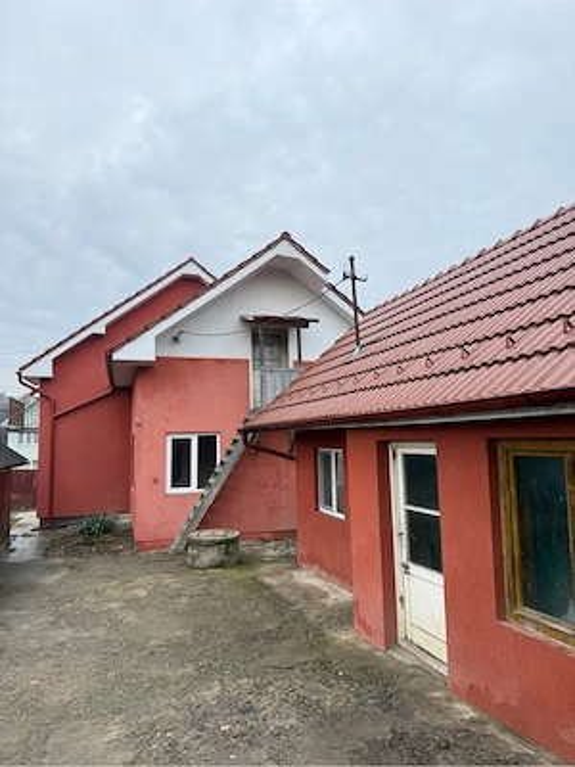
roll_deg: +0.6
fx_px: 532
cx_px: 288
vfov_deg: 71.6
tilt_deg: +7.1
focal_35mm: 24
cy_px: 384
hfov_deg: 56.8
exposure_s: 1/313
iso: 100
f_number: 1.78
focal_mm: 6.76
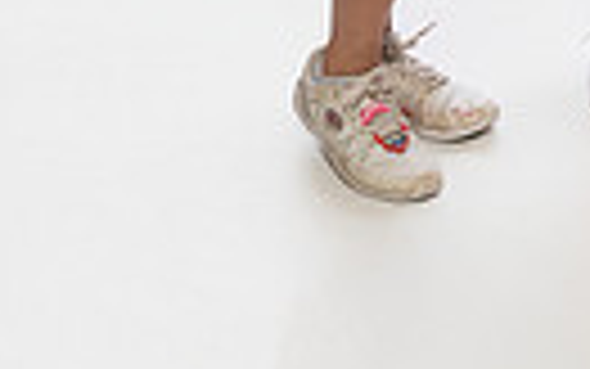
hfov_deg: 13.5
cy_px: -580
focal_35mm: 151
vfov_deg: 7.9
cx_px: 662
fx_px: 2429
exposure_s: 1/250
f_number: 5.6
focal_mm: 43
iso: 640
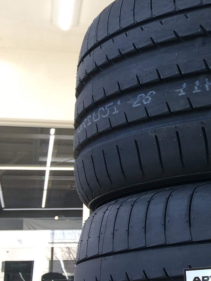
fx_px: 707
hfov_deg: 15.7
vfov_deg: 22.5
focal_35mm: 87
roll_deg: +3.2
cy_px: 110
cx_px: 308
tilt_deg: +15.1
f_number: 2.2
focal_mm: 4.15
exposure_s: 1/120
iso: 50
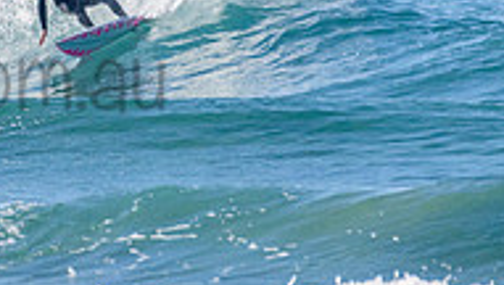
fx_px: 26066
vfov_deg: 0.6
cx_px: 12
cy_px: -60
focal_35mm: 1948
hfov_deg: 1.1
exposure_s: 1/8000
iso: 500
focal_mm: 500
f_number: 5.6
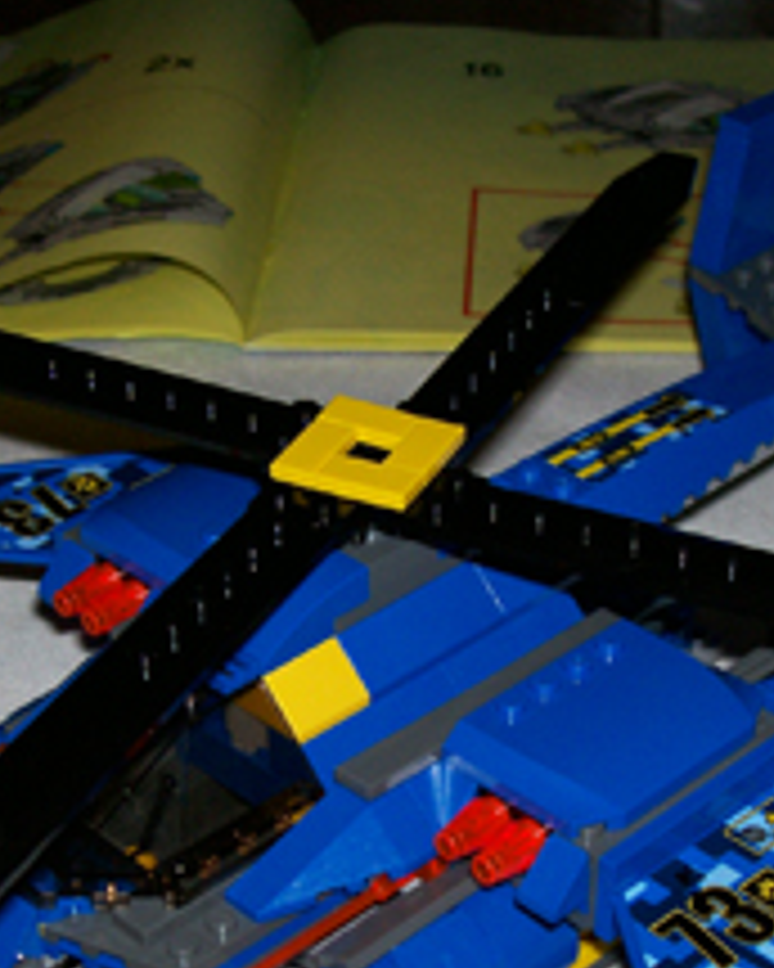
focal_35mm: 86
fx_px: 2463
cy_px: 698
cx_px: 374
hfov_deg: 17.9
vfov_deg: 22.1
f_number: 2.9
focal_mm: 7
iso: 80
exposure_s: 1/68.5
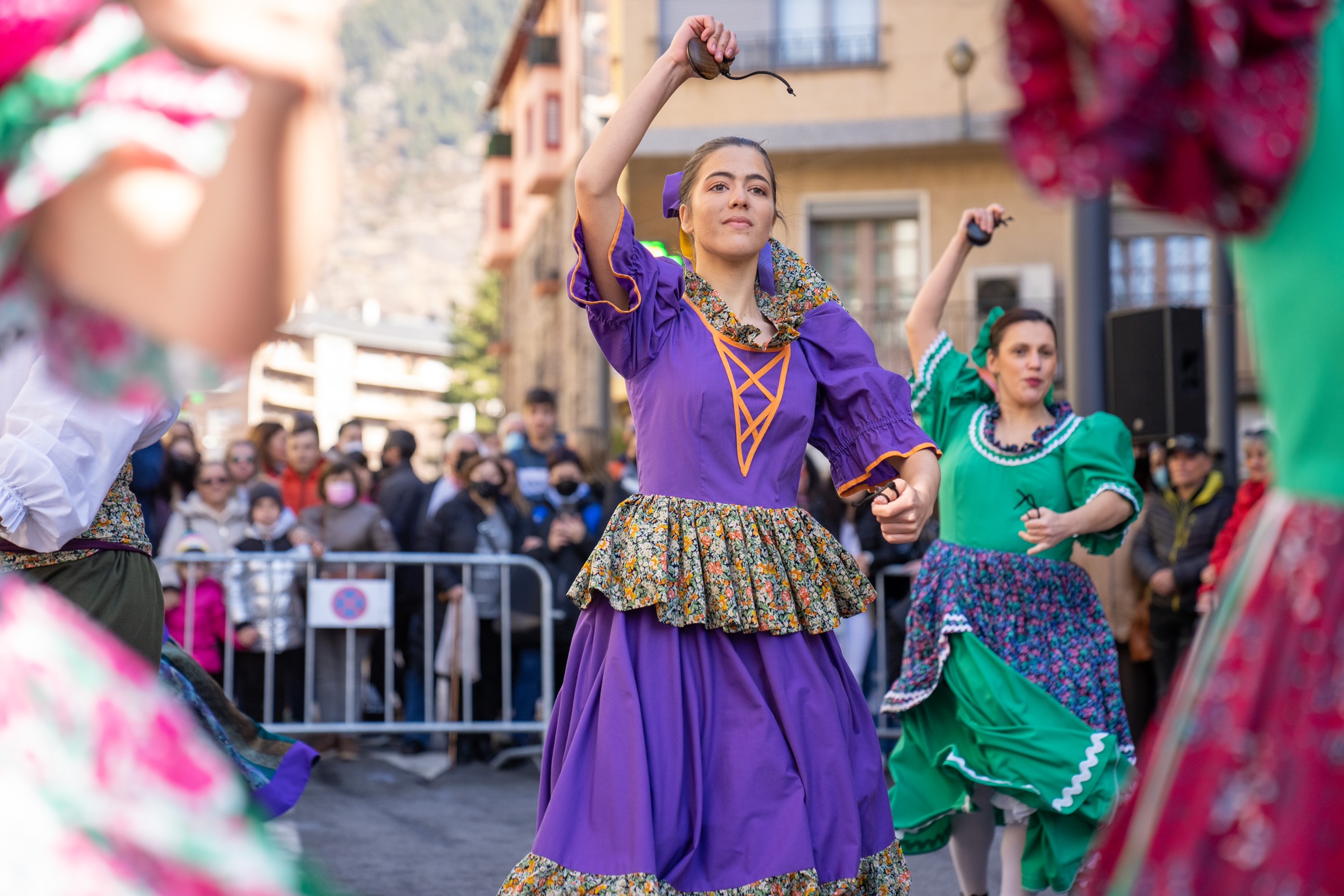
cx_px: 672
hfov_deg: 28.8
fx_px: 2613
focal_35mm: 70
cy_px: 448
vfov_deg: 19.5
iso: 800
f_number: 2.8
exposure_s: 1/1600
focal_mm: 70
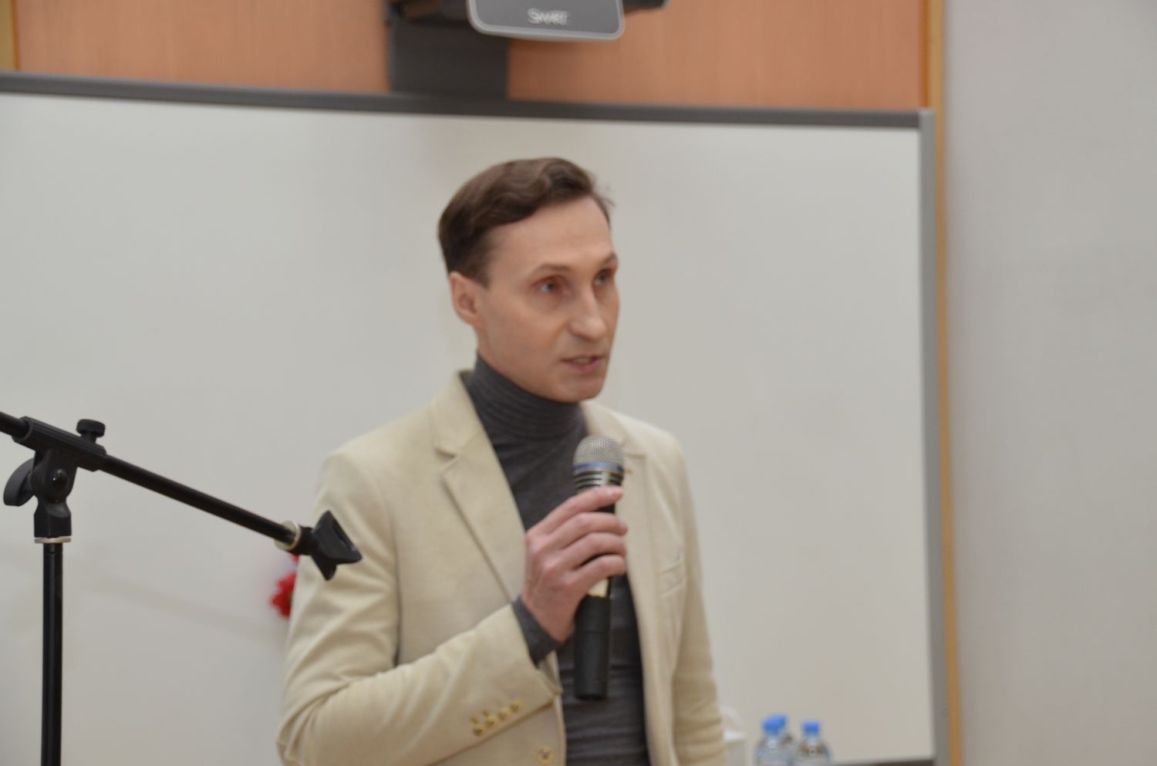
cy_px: 383
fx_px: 2886
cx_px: 578
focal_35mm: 90
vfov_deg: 15.1
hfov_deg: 22.7
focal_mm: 60
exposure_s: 1/60
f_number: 5.3
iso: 720
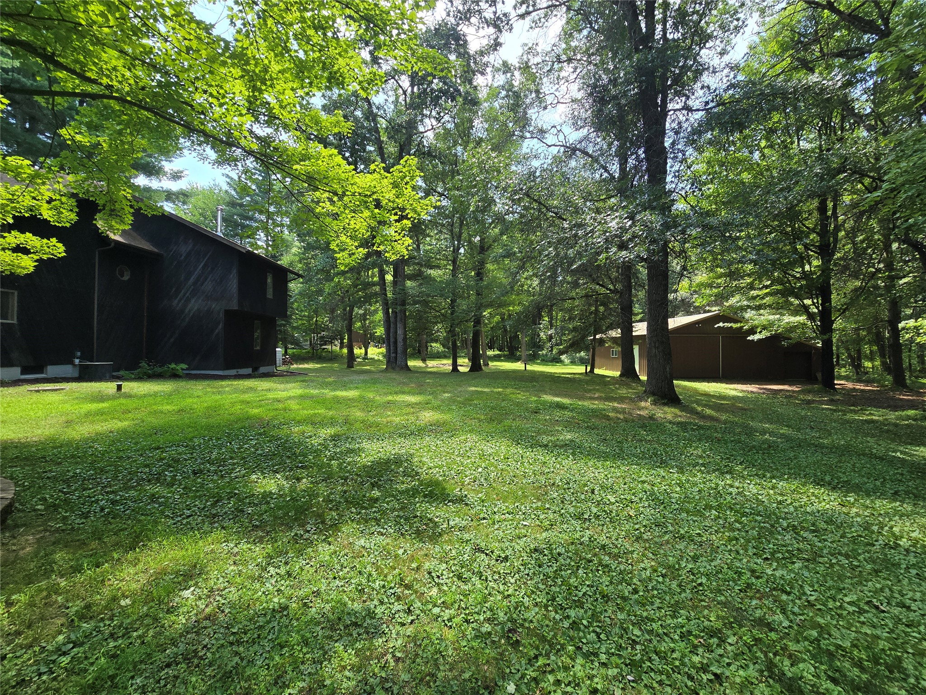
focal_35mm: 13
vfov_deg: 89.9
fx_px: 348
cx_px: 463
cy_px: 348
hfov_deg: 106.2
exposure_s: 1/435
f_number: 2.2
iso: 50
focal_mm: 2.2
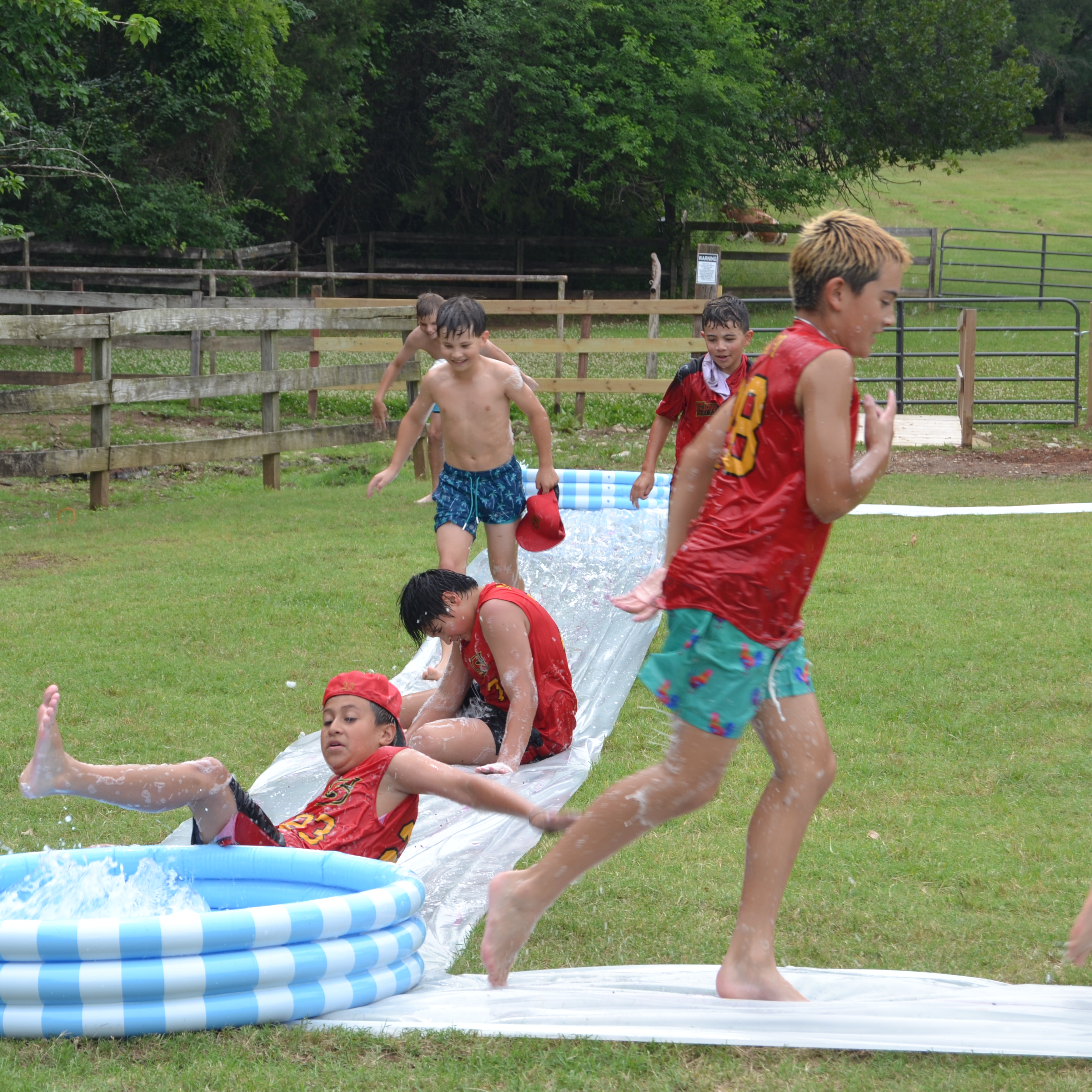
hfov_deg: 16.5
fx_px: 3770
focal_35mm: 106
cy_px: 547
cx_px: 464
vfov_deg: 16.5
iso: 100
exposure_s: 1/200
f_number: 7.1
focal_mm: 55
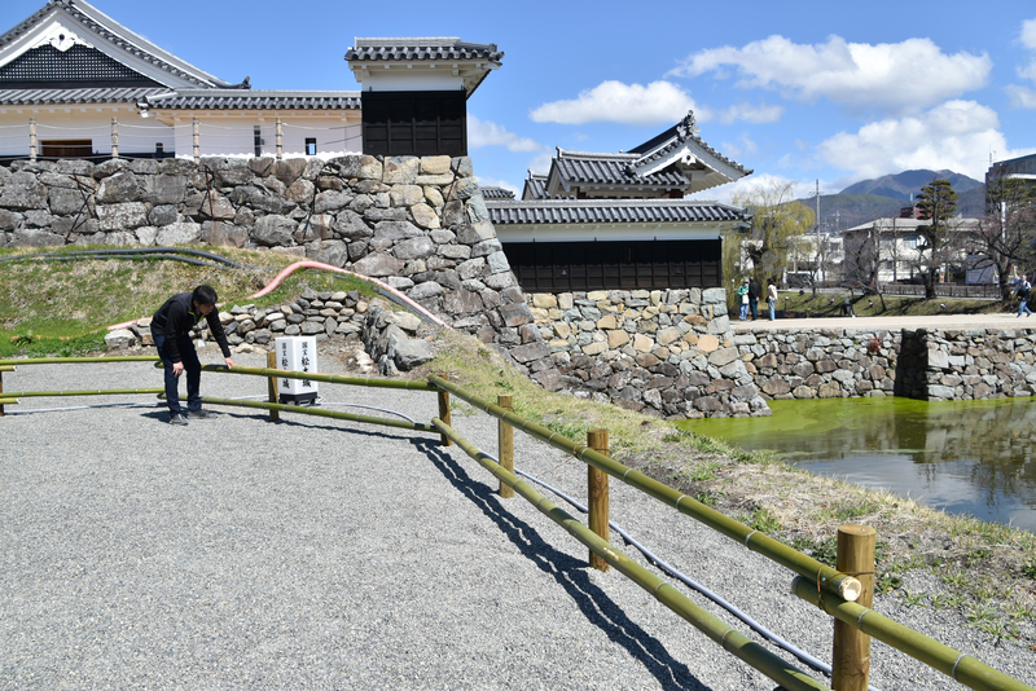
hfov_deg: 67.4
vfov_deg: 48.0
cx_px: 518
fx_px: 777
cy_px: 346
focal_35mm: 27
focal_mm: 18
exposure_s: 1/400
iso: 100
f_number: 7.1
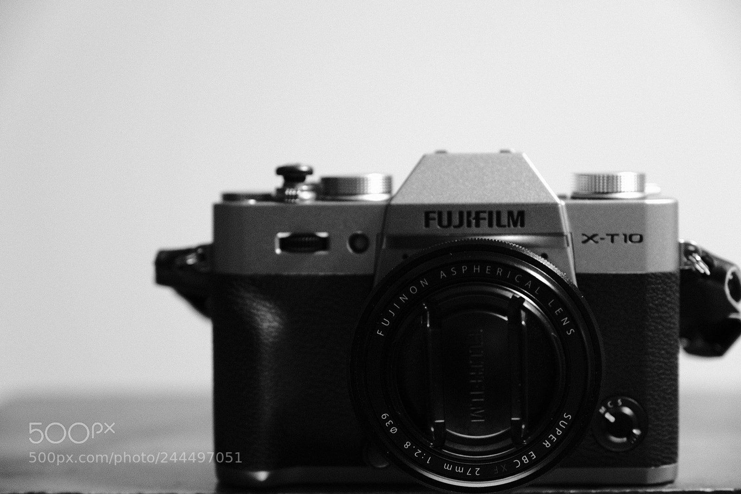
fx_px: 1584
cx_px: 370
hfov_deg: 26.3
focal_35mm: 77
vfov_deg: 17.7
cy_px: 247
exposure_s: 1/50
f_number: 2.8
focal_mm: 51.6
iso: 4000
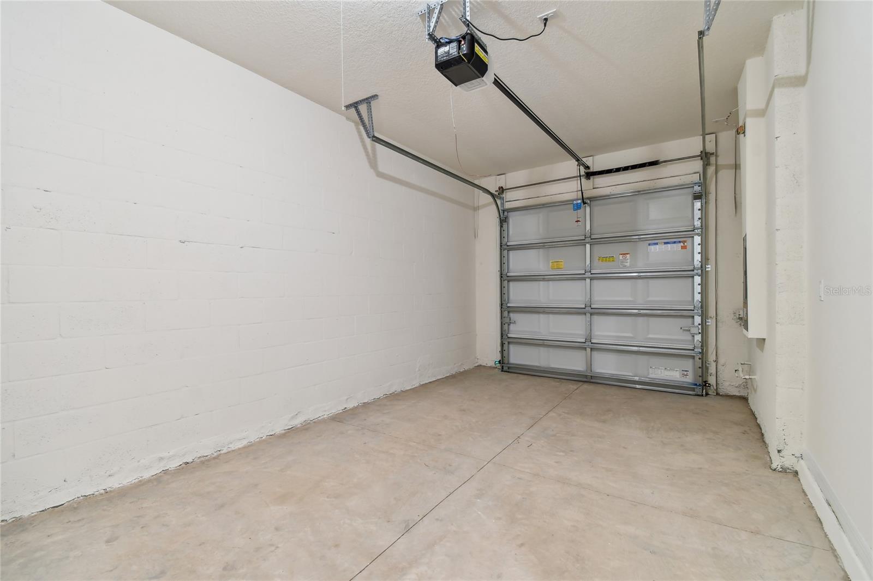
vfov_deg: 77.3
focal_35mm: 15
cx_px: 436
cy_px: 290
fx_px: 364
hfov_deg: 100.4
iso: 100
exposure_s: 1.6
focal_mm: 10
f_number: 7.1
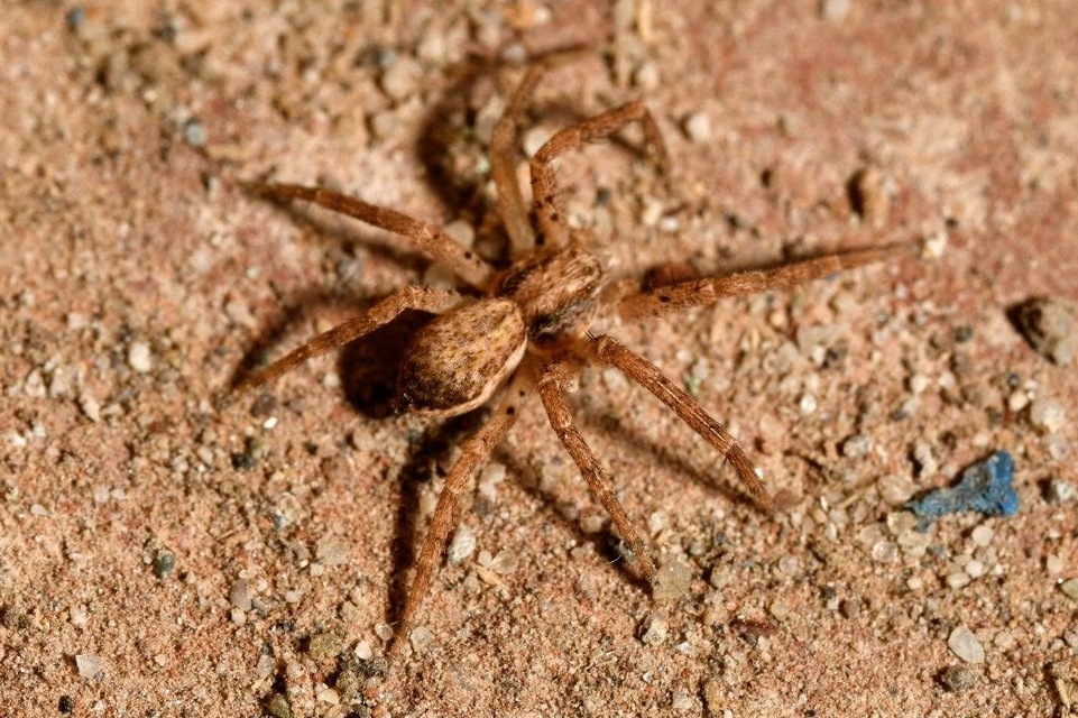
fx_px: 4714
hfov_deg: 13.0
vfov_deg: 8.7
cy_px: 359
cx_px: 539
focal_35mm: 158
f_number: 22
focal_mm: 105
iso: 100
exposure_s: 1/60
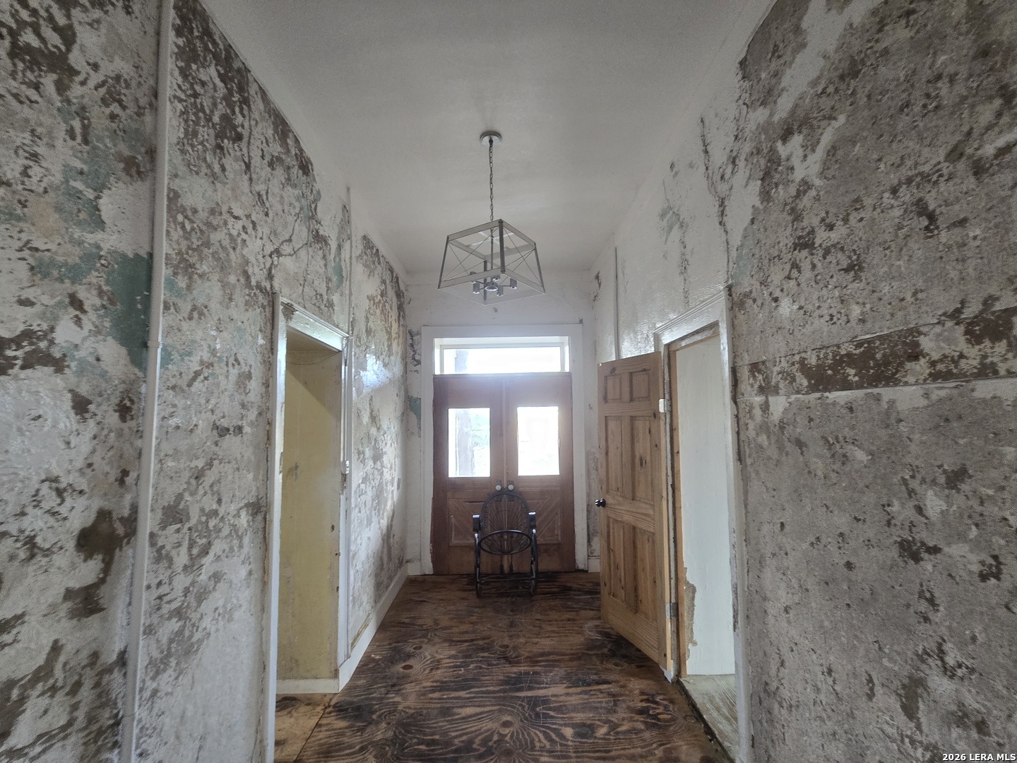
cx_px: 508
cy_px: 382
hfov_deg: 106.2
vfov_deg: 89.9
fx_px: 382
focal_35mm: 13
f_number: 2.2
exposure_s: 1/60
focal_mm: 2.2
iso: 320
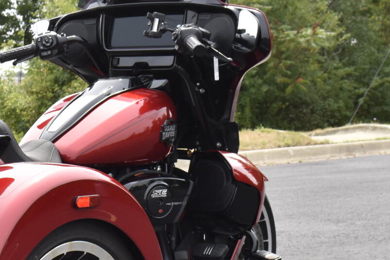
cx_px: -4
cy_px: 208
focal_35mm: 116
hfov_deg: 17.2
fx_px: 1259
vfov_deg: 11.7
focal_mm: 31
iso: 400
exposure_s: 1/320
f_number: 9
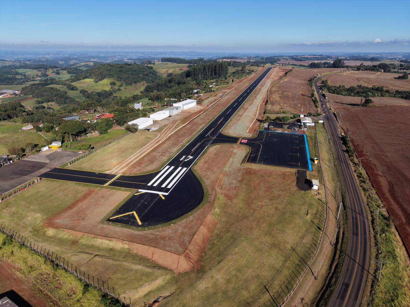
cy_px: 154
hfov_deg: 71.6
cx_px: 205
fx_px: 284
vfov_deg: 56.8
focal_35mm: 24
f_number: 1.8
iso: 200
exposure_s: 1/5000
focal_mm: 8.67
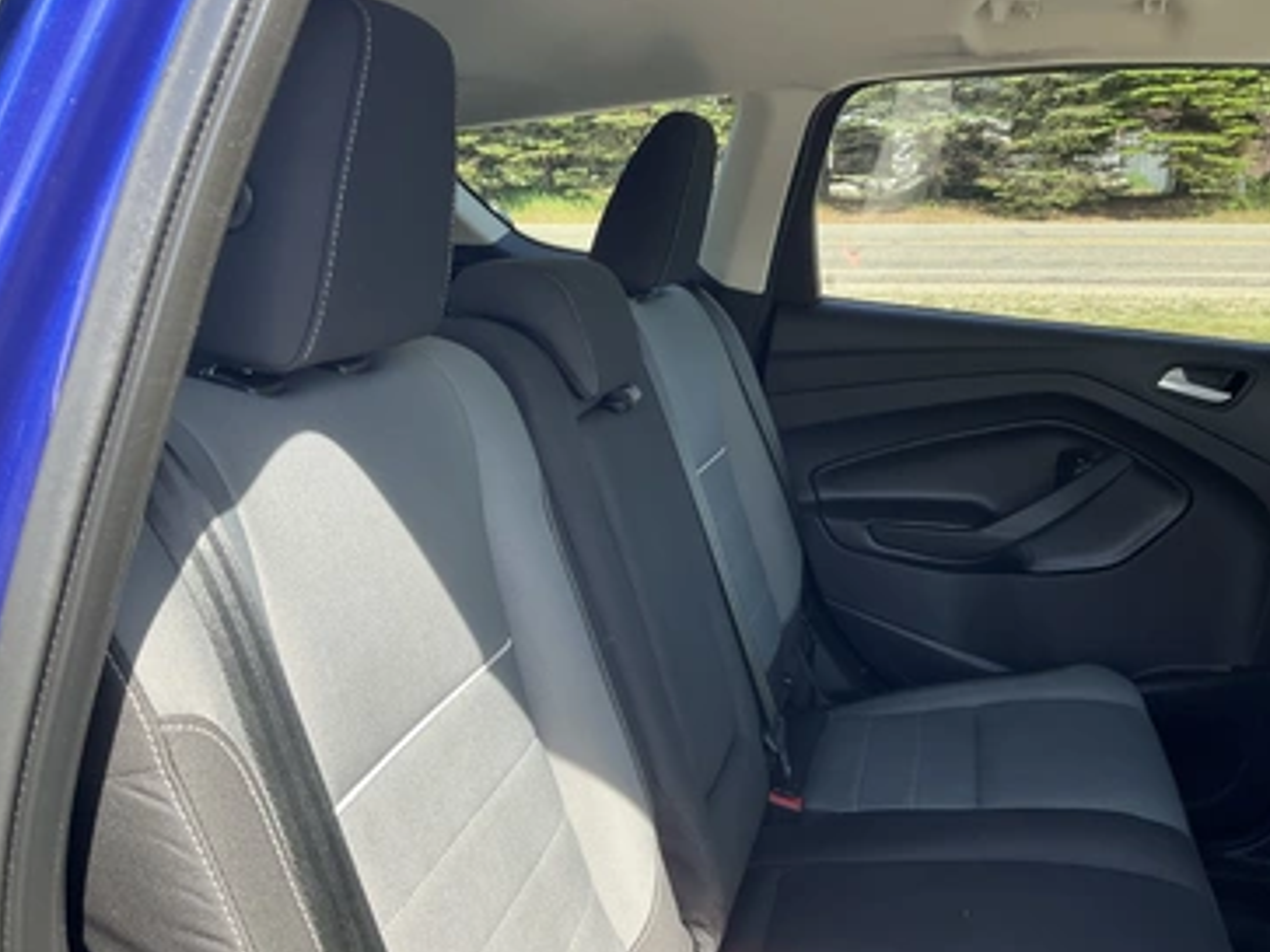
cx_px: 665
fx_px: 1174
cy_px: 455
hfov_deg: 56.8
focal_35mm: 32
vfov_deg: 44.1
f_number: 1.8
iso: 20
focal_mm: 3
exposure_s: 1/125
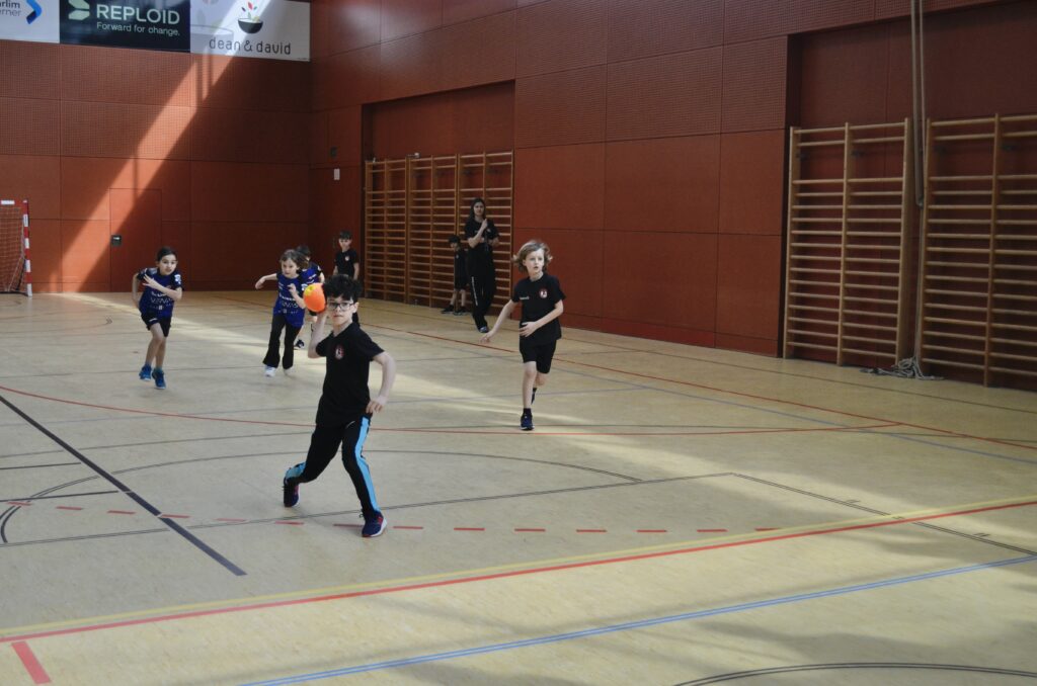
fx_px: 1293
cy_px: 343
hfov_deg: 43.7
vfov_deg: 29.7
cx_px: 518
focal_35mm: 45
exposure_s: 1/640
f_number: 4.5
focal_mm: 30
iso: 800
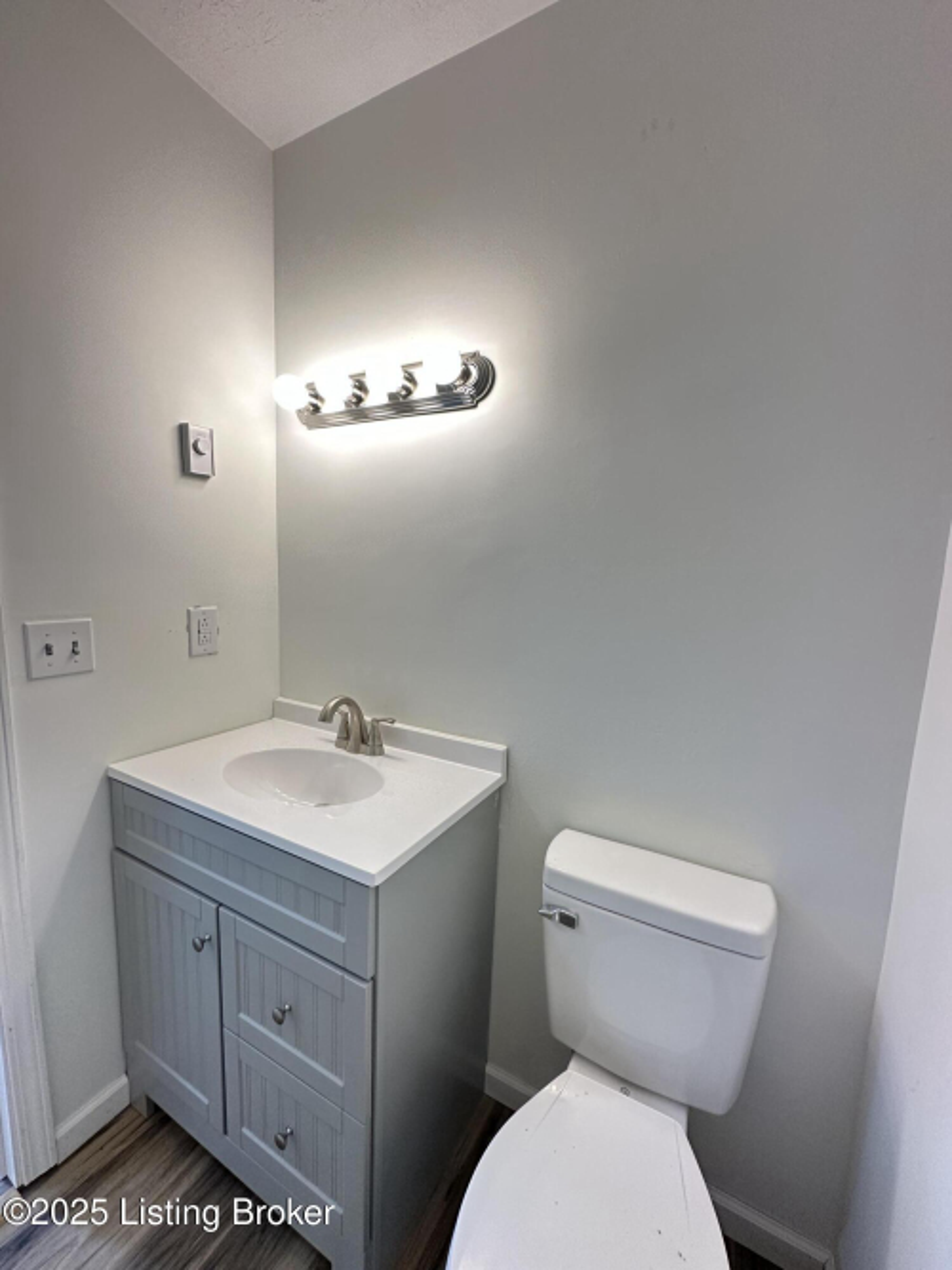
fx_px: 514
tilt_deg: -6.8
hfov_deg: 85.7
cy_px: 635
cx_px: 476
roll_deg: -1.9
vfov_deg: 102.1
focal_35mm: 14
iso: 200
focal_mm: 2.22
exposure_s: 1/60
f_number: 2.2
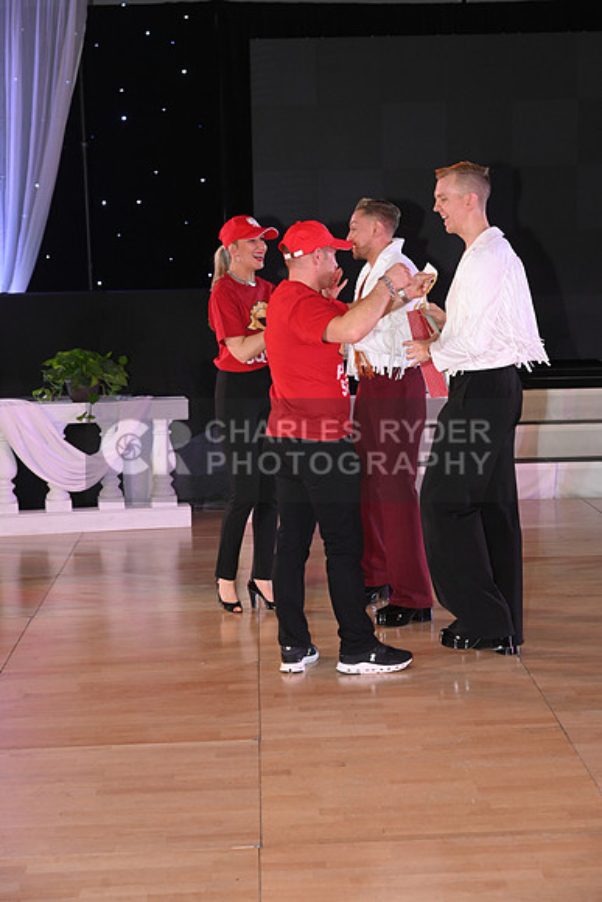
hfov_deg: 20.6
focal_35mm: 66
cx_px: 301
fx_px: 1654
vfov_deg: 30.5
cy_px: 451
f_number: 5.6
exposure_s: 1/200
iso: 2000
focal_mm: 66
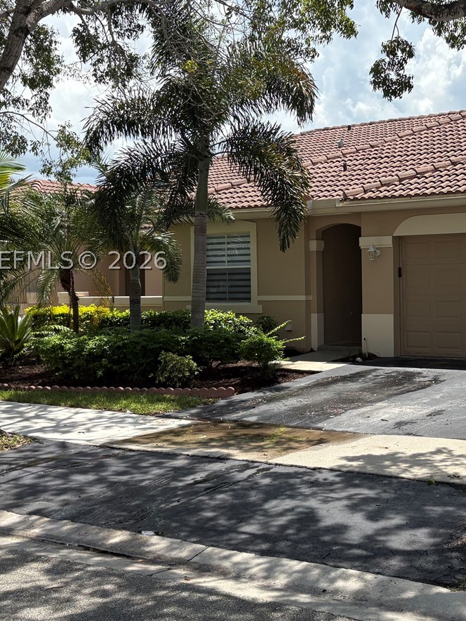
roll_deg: +1.2
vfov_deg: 40.3
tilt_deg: +2.6
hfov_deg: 30.0
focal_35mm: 47
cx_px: 382
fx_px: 843
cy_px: 260
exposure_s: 1/2639
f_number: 1.6
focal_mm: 5.96
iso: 50
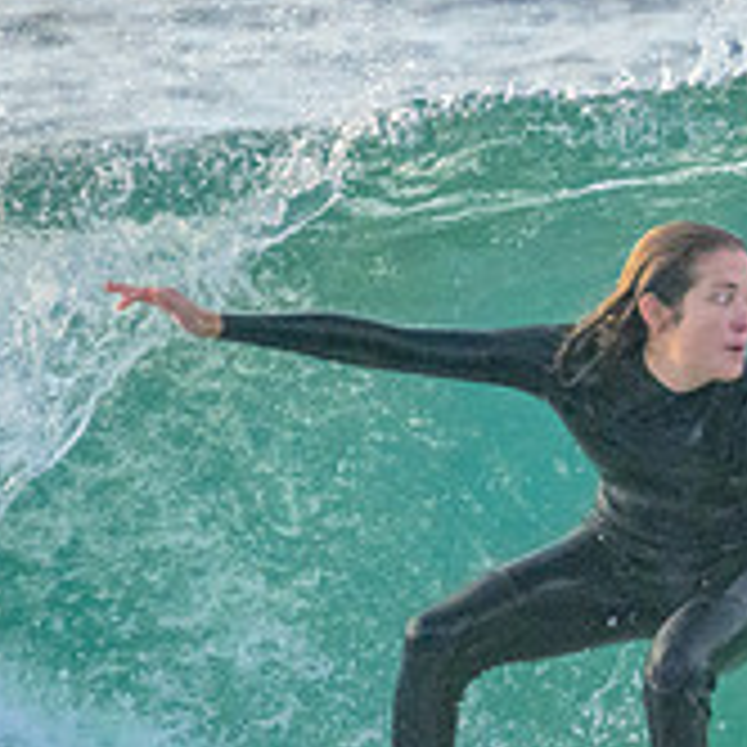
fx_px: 58180
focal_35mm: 2383
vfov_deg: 0.7
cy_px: 551
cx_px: 1238
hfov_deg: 0.7
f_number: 11
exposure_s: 1/2000
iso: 7200
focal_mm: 800
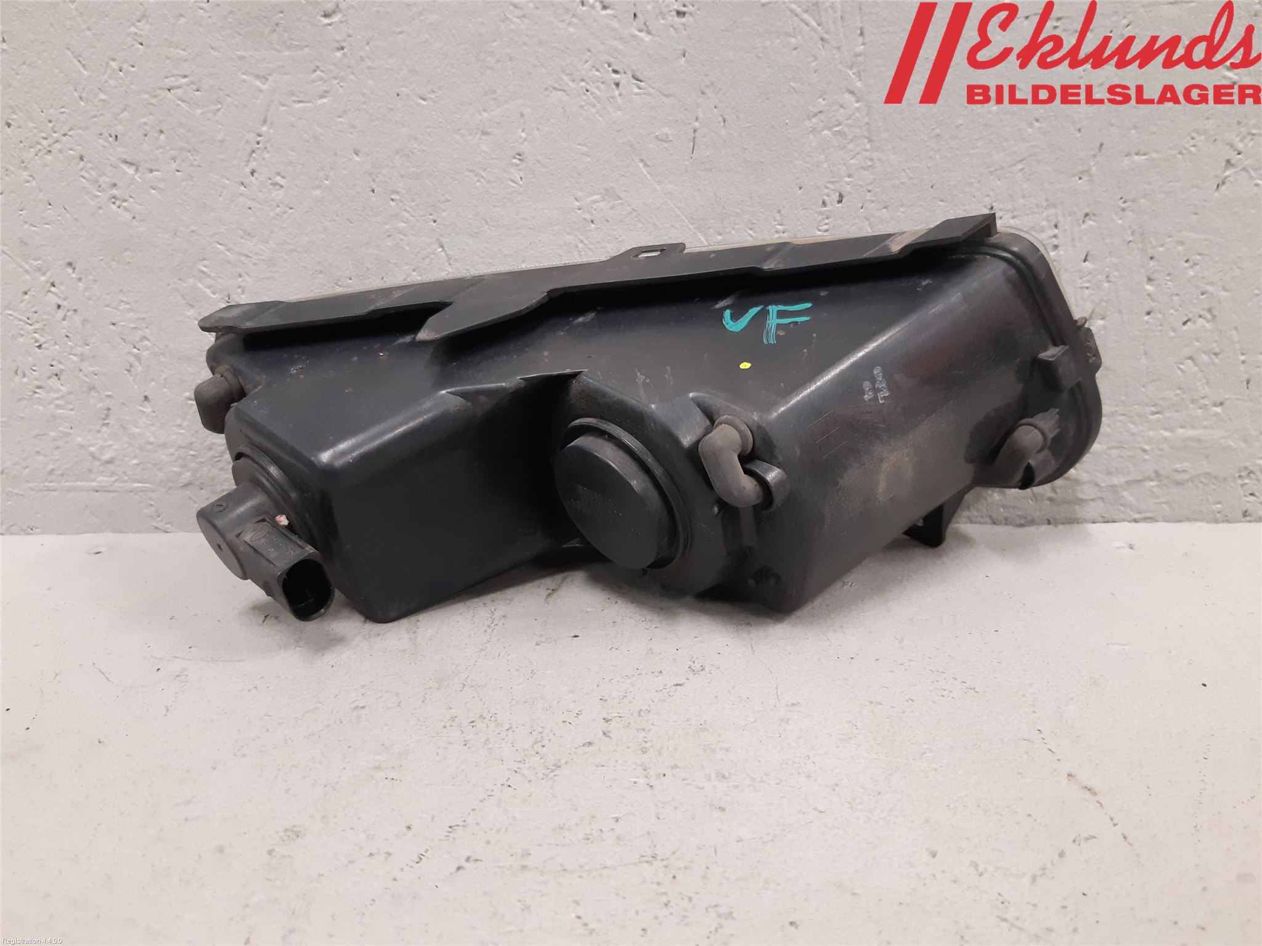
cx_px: 631
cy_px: 473
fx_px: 948
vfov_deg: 53.1
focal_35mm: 26
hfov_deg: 67.3
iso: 250
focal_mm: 3.93
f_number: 1.7
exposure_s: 1/50
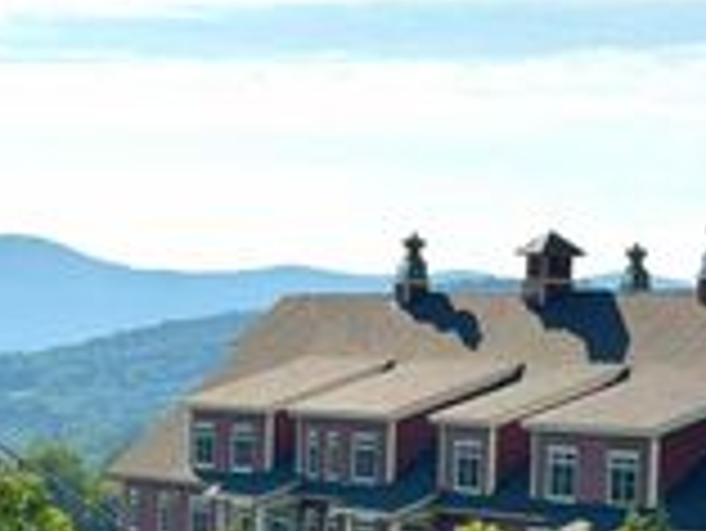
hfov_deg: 12.9
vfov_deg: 9.6
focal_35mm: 153
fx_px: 3123
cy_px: 619
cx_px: 463
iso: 64
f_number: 1.78
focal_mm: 6.76
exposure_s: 1/13333
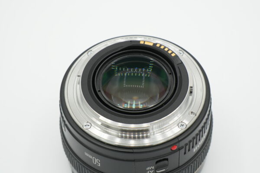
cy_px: 86
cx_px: 130
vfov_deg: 13.0
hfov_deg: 19.5
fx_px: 758
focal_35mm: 105
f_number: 11
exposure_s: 1/125
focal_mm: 70
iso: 400
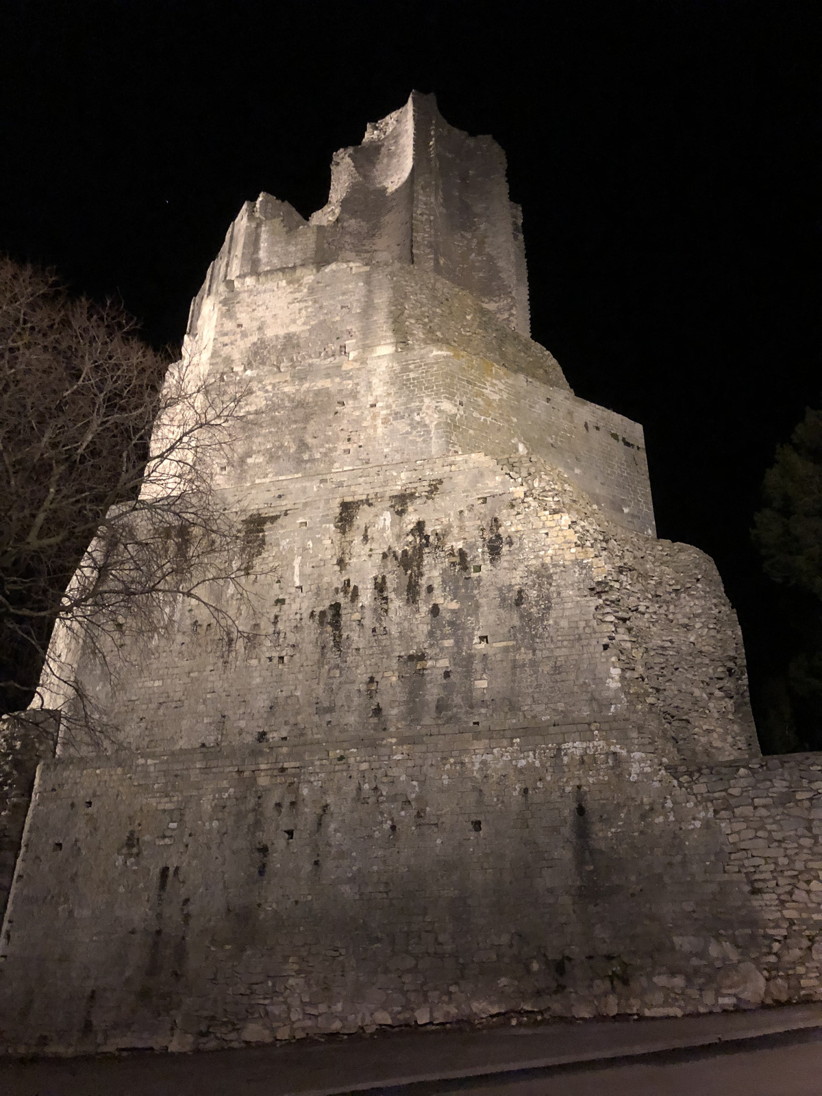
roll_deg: -0.7
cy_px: 548
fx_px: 887
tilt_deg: +29.5
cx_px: 411
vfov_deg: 63.4
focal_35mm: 28
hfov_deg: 49.7
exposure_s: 1/4
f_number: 1.8
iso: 160
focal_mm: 4
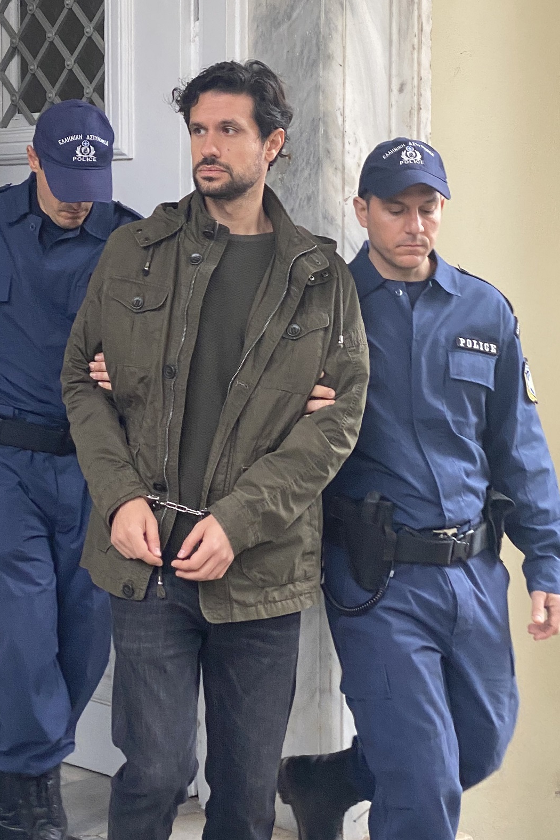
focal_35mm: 83
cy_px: 327
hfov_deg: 16.4
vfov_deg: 24.4
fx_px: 1937
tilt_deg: -0.6
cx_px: 149
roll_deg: -0.3
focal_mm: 6
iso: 80
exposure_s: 1/122
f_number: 2
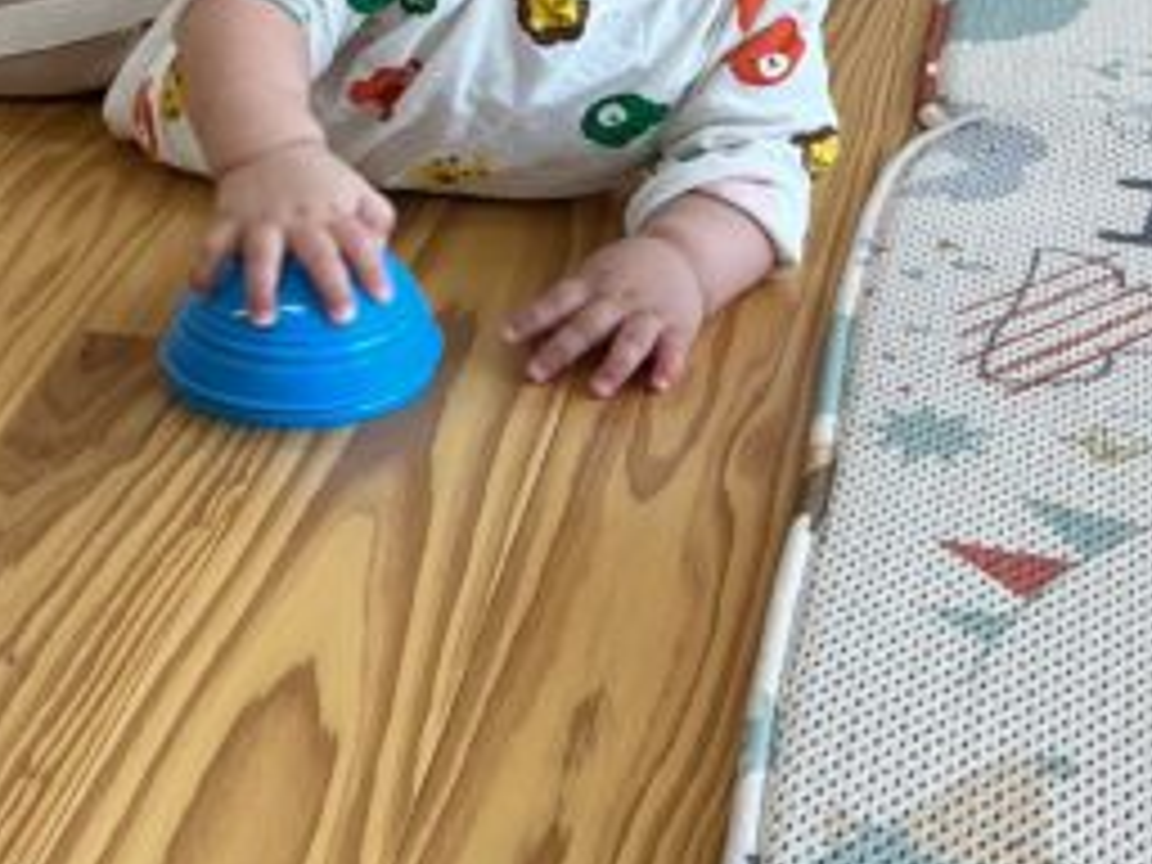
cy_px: -50
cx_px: 549
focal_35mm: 87
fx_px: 2895
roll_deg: -0.3
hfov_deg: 22.5
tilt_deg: -16.8
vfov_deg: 16.5
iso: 32
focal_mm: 3
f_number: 1.8
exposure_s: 1/120
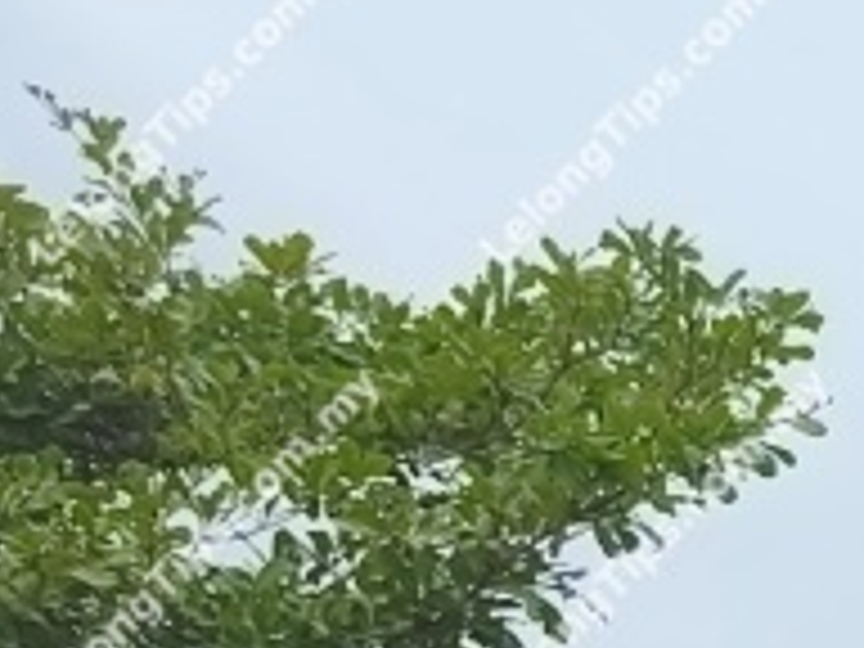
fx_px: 4368
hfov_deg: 8.7
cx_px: 2815
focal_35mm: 175
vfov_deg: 8.0
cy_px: 1431
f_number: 1.7
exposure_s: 1/899
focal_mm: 6.06
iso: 50
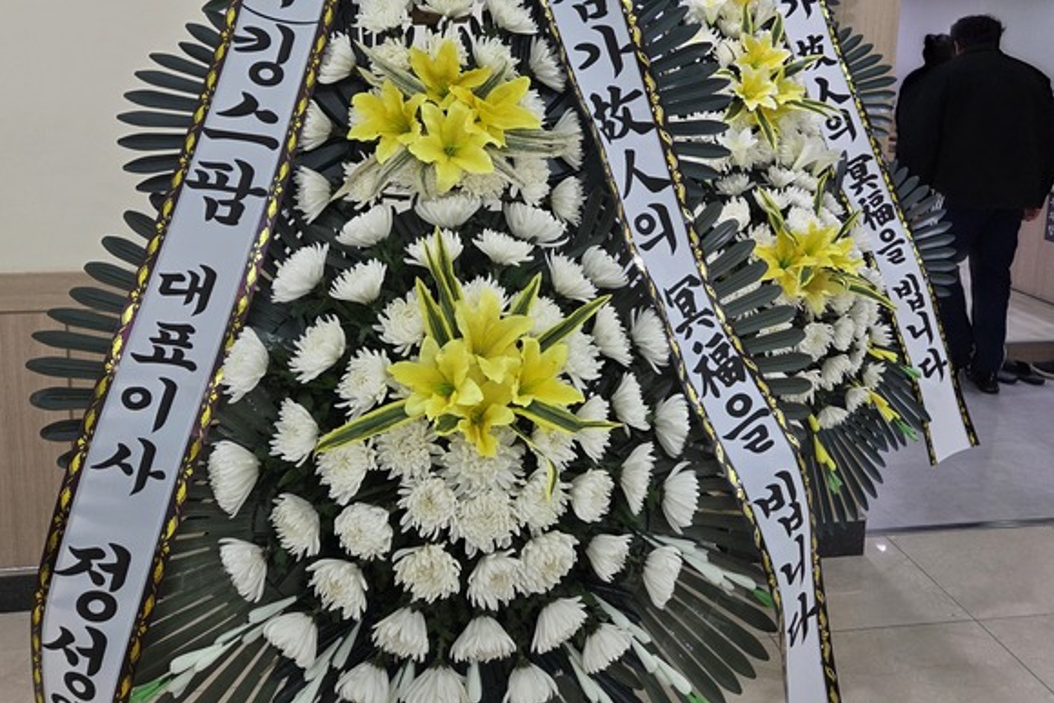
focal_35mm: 33
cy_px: 216
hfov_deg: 57.2
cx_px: 540
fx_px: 966
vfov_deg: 39.4
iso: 160
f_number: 1.8
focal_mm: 5.4
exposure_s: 1/120
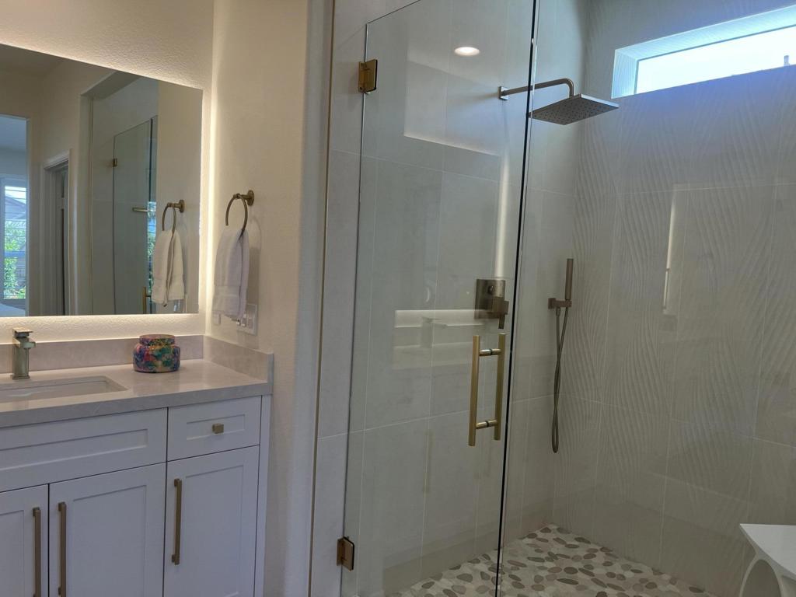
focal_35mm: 26
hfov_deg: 67.3
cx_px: 398
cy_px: 298
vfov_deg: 53.1
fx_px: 598
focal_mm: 5.7
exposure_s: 1/177
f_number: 1.5
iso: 40
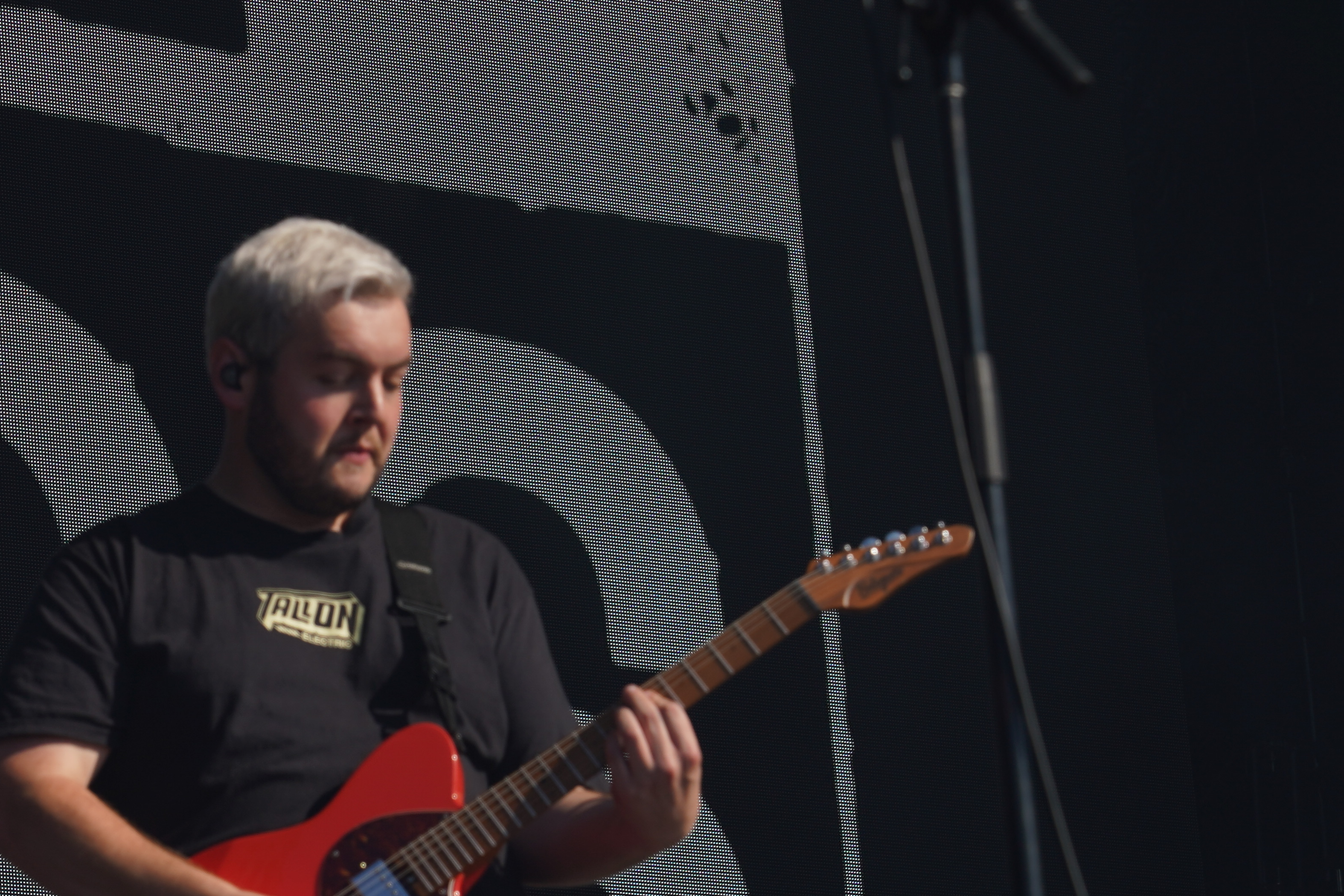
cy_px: 643
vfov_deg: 6.9
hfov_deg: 10.3
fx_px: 7466
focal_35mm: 200
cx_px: 301
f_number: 8
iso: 100
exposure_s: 1/500
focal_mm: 105
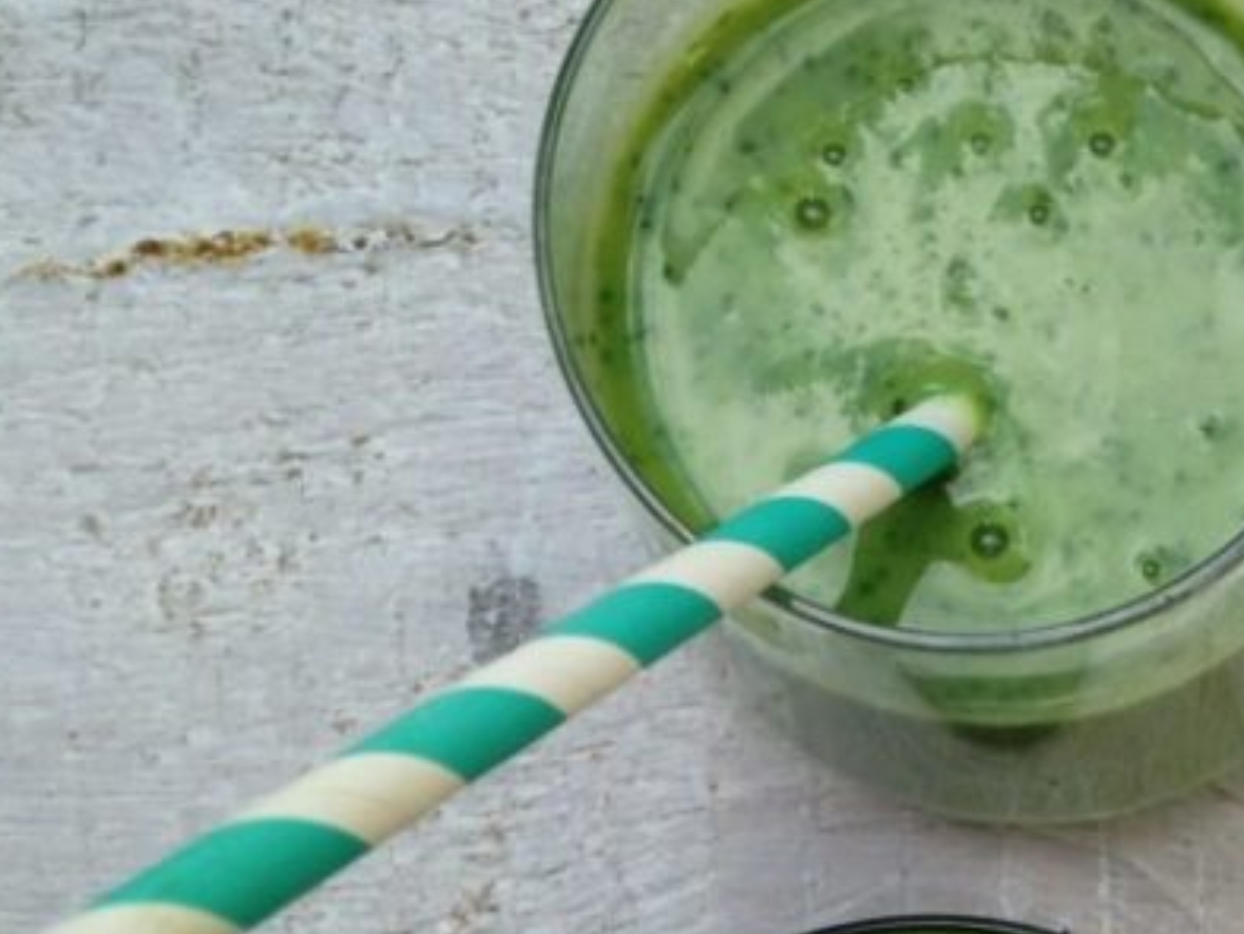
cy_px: 861
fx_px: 3092
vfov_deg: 16.9
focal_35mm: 86
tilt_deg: -87.8
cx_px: 1326
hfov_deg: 21.7
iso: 50
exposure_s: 1/398
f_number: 2.4
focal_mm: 4.12
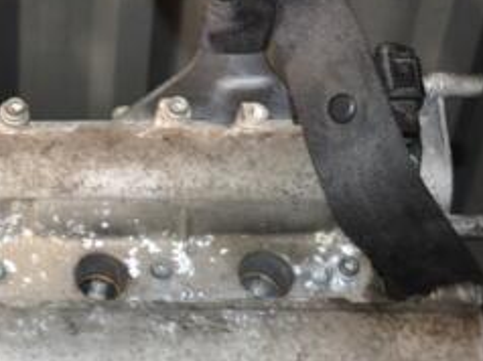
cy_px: 251
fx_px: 1422
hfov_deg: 18.7
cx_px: -24
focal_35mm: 102
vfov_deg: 14.4
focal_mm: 28
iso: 800
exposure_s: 1/60
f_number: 5
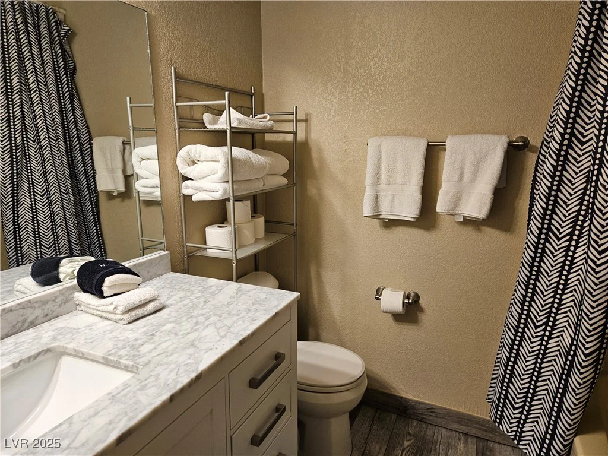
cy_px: 228
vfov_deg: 58.9
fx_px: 404
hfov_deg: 73.9
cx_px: 304
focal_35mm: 23
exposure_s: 1/120
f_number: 1.8
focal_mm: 5.4
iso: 100
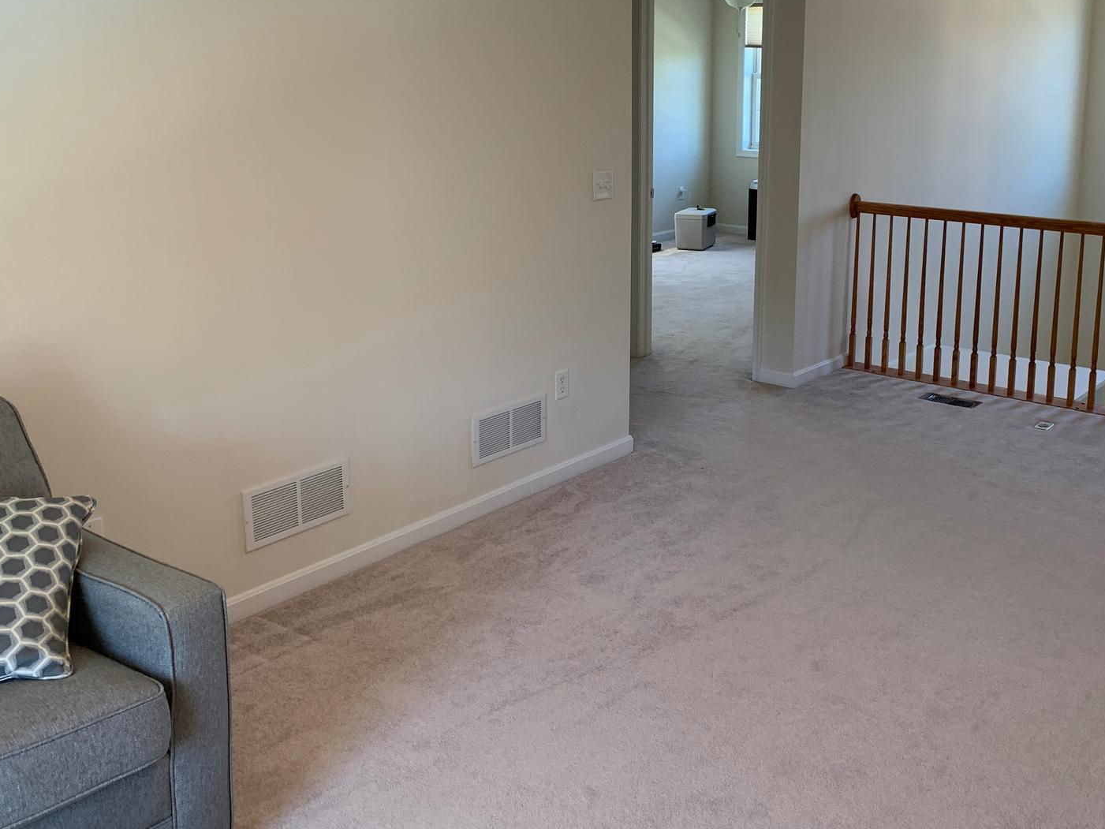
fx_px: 1213
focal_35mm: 38
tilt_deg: -12.3
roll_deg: -0.5
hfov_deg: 48.6
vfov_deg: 37.5
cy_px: 305
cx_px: 681
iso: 80
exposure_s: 1/60
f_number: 1.8
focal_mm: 4.25
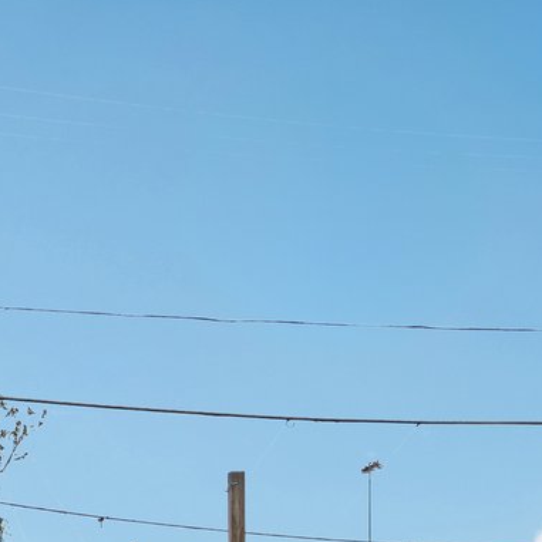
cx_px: -54
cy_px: 688
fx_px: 1134
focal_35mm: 64
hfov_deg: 25.0
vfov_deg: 23.9
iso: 64
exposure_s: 1/125
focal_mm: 14
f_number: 11
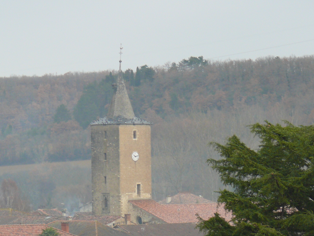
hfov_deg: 5.8
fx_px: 3112
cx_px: 50
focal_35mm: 343
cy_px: 260
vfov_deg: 4.3
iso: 100
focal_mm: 31.4
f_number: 3.6
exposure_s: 1/100
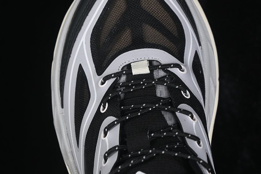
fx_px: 710
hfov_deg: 20.8
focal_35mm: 98
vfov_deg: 13.9
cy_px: 63
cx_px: 137
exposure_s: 1/60
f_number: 6.3
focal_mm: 50
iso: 160
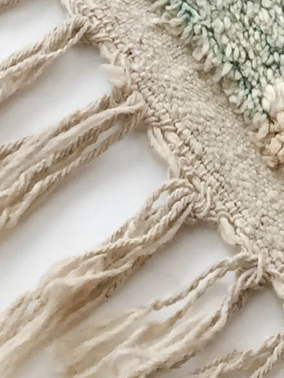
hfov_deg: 9.0
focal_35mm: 163
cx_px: 333
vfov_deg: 11.4
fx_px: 1782
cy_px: -268
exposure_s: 1/33
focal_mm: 4.15
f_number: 2.2
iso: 100
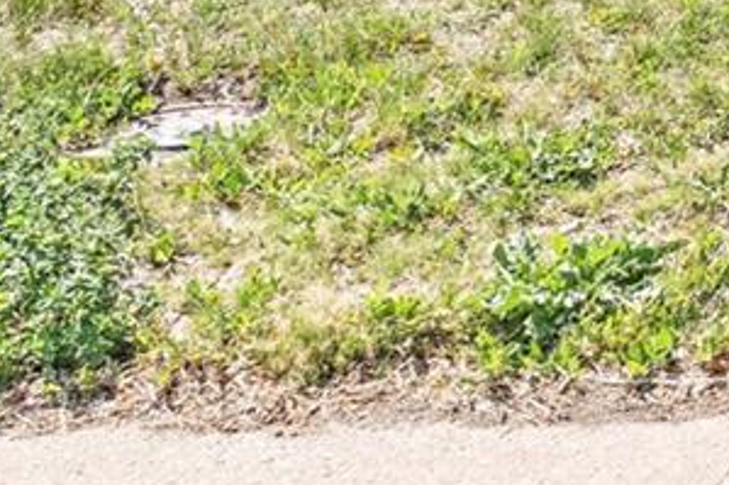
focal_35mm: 139
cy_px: -697
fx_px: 2813
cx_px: 1838
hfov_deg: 11.6
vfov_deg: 8.9
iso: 200
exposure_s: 1/250
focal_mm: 26
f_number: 7.1
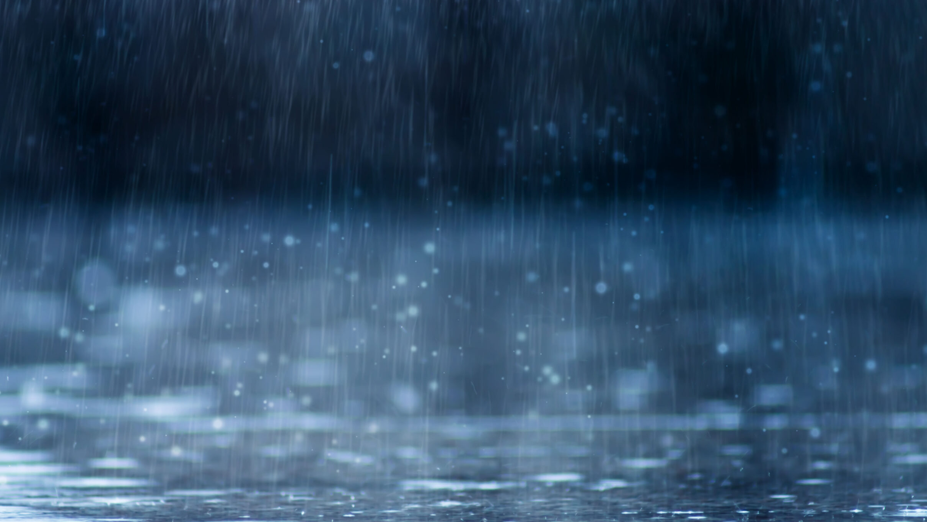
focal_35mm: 498
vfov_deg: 2.4
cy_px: 312
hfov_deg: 4.3
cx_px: 441
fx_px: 12241
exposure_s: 1/100
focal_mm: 300
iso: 100
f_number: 5.6
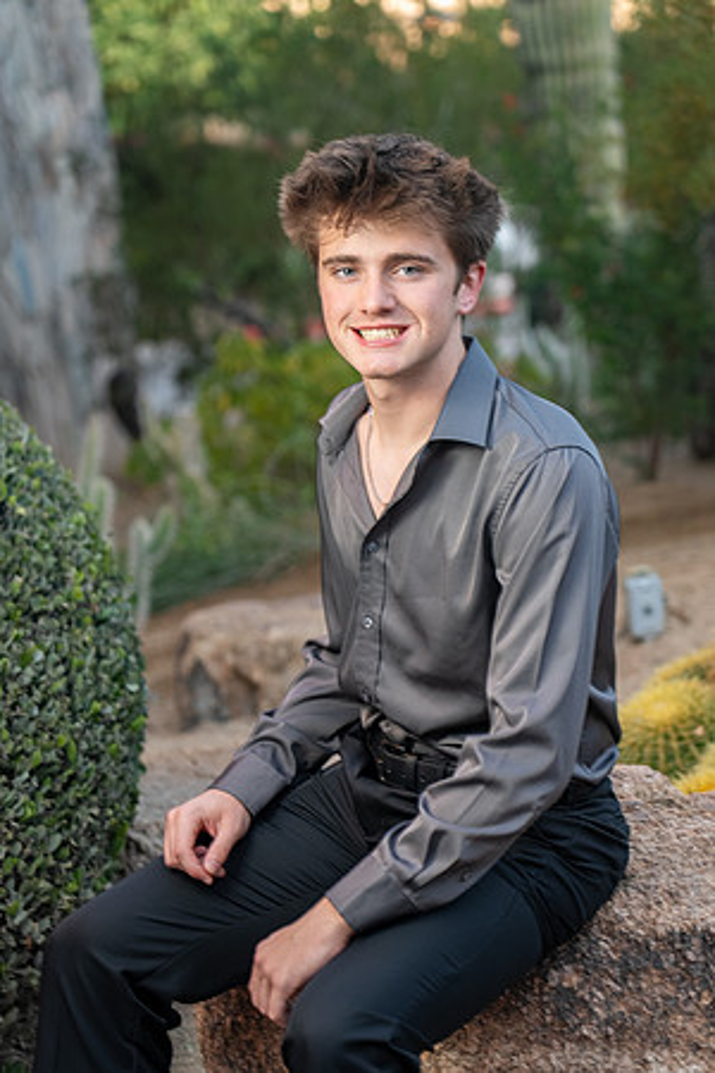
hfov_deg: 13.0
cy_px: 536
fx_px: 3128
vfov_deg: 19.5
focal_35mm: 105
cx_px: 358
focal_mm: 105
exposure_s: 1/80
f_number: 4
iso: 800
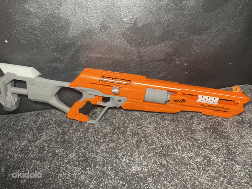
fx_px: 189
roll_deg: +5.8
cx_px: 126
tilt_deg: -39.2
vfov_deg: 53.1
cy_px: 94
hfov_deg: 67.3
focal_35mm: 26
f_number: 1.8
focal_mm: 4.25
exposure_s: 1/50
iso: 250
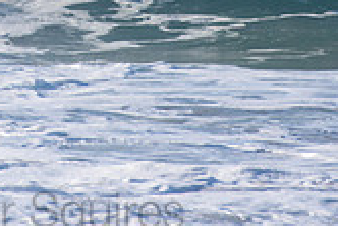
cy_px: -127
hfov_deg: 0.8
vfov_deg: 0.5
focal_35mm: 2620
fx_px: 24620
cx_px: 26
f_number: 5.6
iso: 320
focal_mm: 500
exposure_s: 1/2000
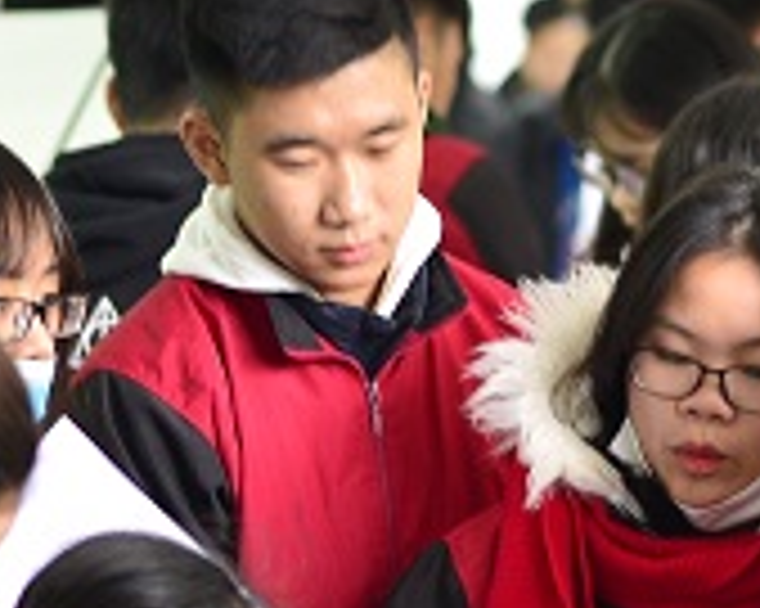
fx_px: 7441
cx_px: 666
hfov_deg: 5.8
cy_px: 417
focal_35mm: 331
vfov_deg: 4.7
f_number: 2.8
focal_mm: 85
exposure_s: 1/25
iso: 800
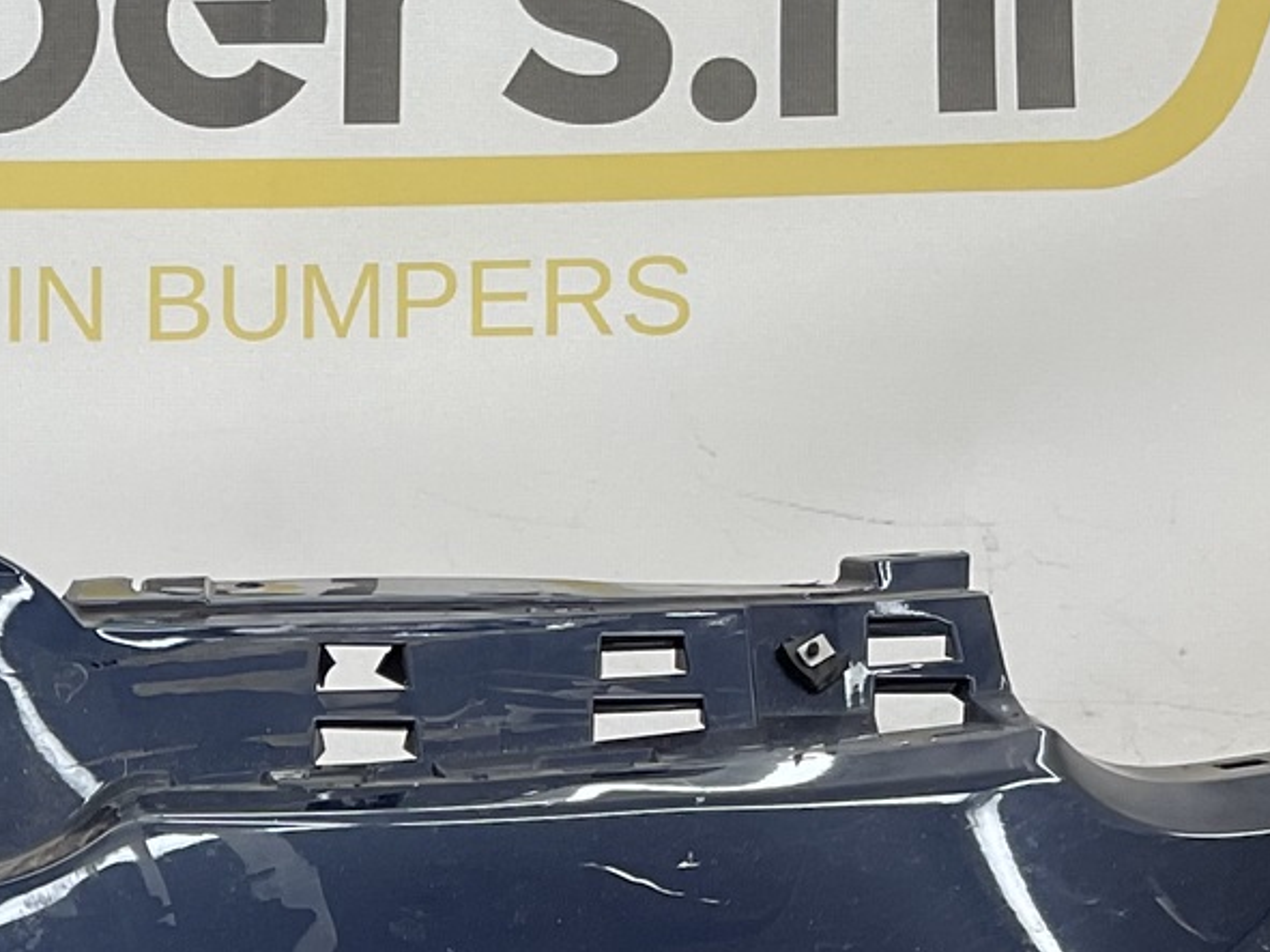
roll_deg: -0.7
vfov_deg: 14.5
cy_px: 1137
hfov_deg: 19.1
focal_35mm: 99
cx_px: -86
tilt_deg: -8.9
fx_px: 3631
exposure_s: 1/100
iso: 20
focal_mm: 3
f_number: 1.8
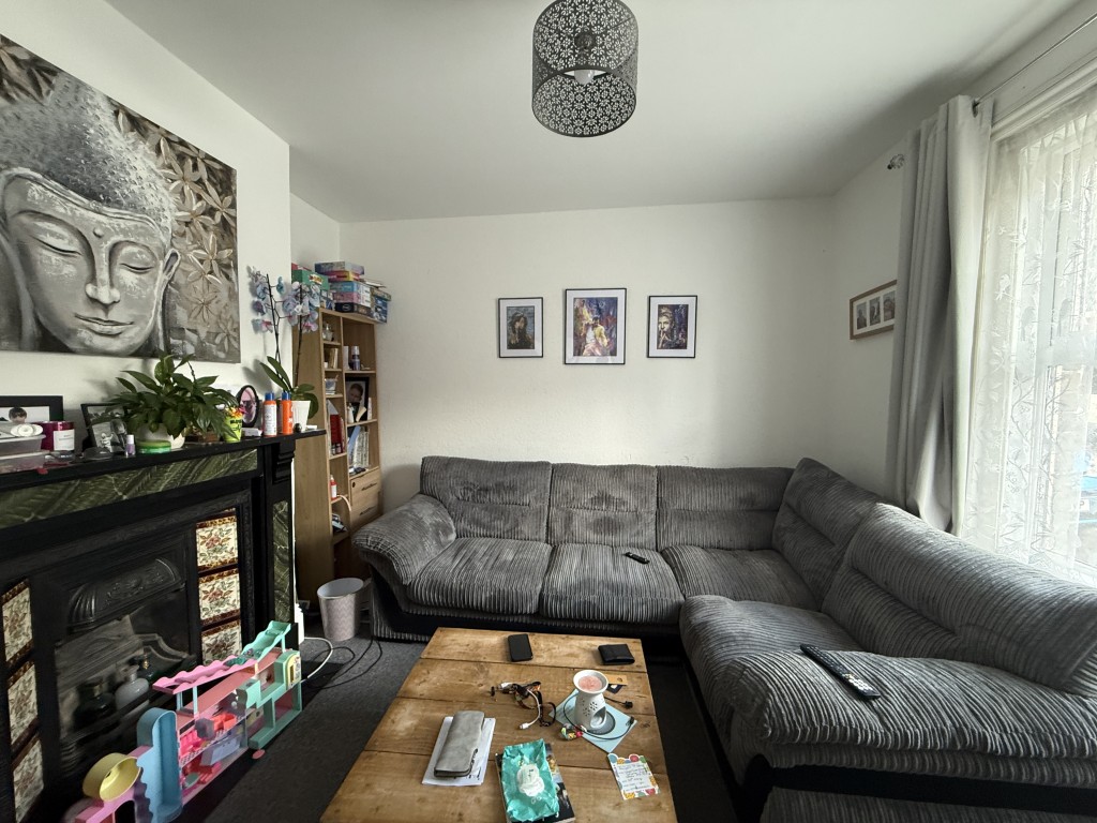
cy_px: 412
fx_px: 444
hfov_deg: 102.1
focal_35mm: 14
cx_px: 548
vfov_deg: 85.7
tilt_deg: -3.1
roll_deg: -0.7
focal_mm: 2.22
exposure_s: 1/83
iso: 320
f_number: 2.2
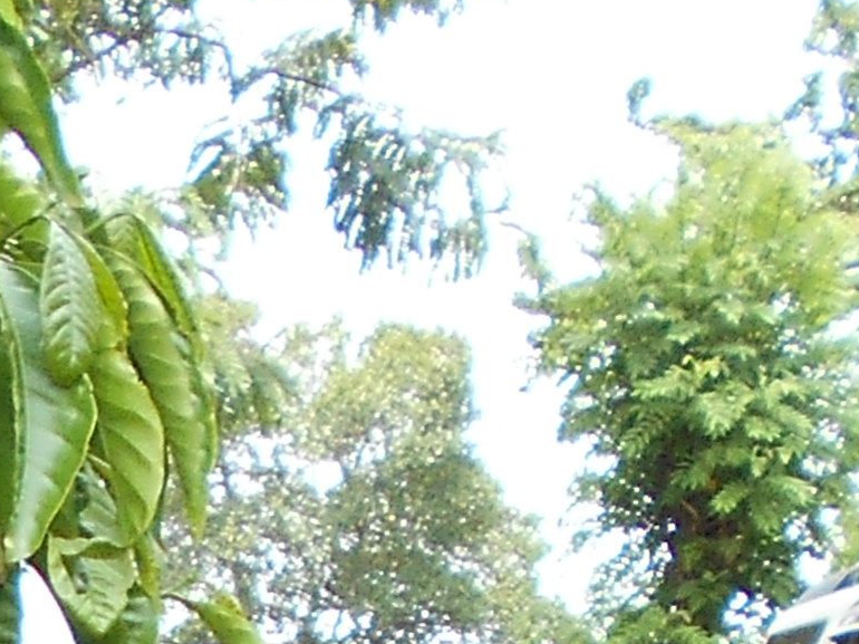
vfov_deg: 7.3
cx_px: -706
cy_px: 2141
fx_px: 4316
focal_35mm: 174
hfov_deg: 10.6
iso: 80
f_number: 3.2
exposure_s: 1/125
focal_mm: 4.6
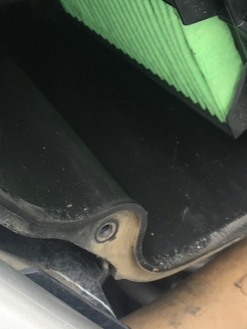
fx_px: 752
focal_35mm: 79
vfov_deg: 23.1
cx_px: 15
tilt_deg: -46.4
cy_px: -44
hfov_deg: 18.3
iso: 25
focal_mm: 4.15
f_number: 2.2
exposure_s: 1/120
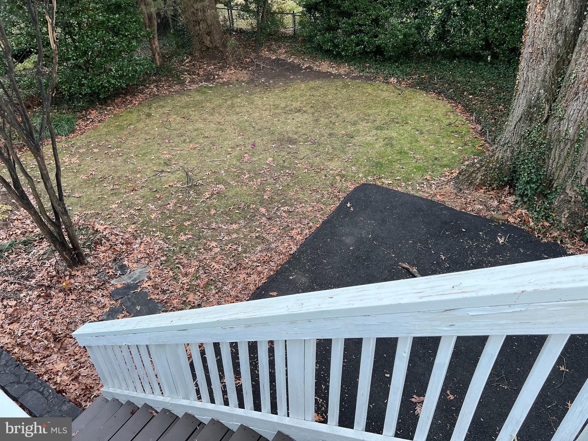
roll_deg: +2.8
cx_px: 294
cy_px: 220
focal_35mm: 26
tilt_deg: -39.2
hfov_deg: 67.3
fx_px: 442
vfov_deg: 53.1
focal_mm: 5.7
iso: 125
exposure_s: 1/112
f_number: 1.5
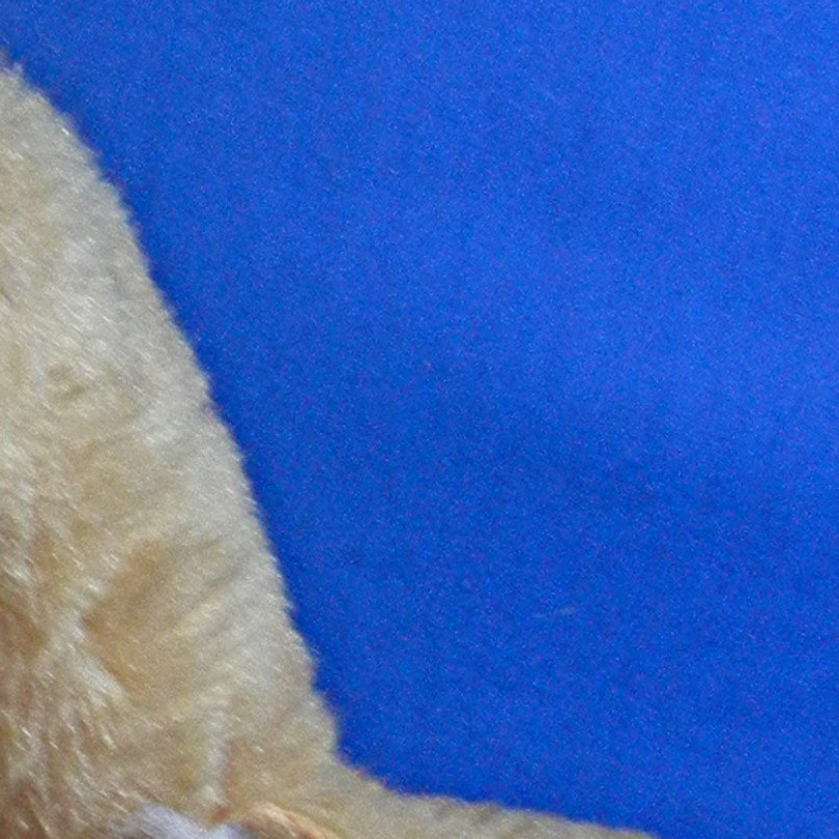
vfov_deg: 13.3
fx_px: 3592
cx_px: -550
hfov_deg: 12.4
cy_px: 647
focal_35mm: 131
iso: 244
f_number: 3.5
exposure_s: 1/30
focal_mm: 5.4
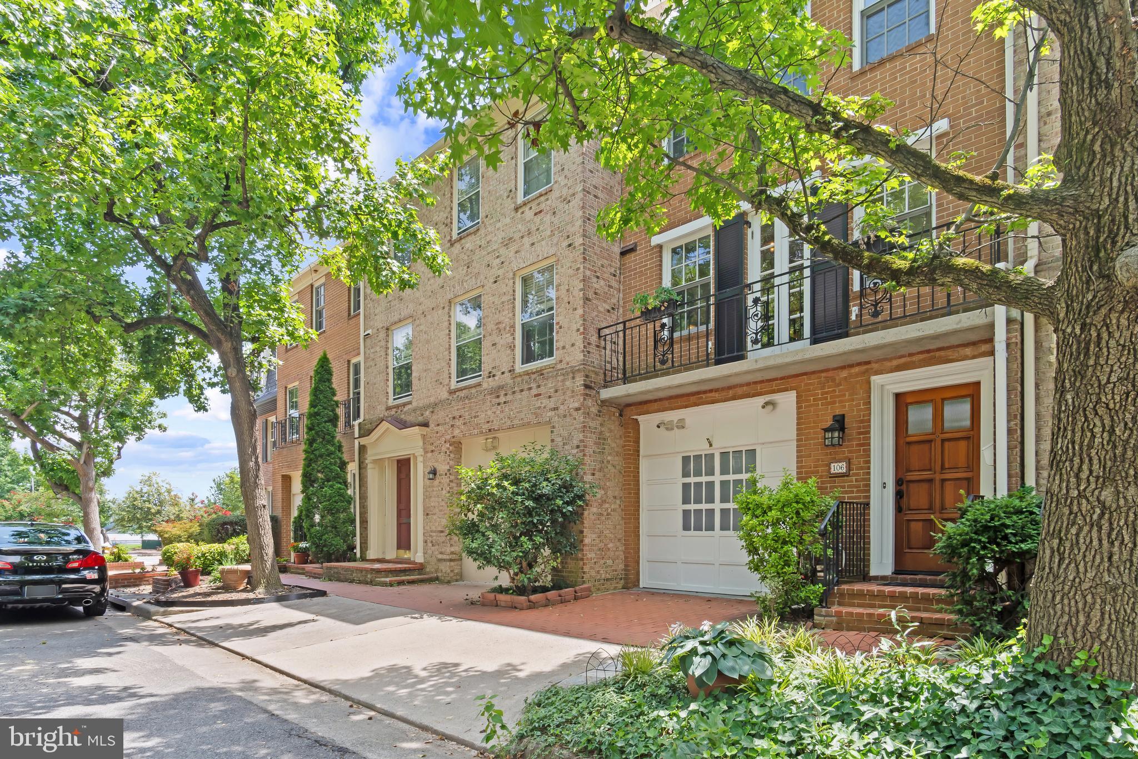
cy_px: 380
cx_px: 569
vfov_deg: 67.4
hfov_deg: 90.0
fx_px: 569
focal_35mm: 18
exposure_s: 1/13
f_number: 10
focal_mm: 12
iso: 200
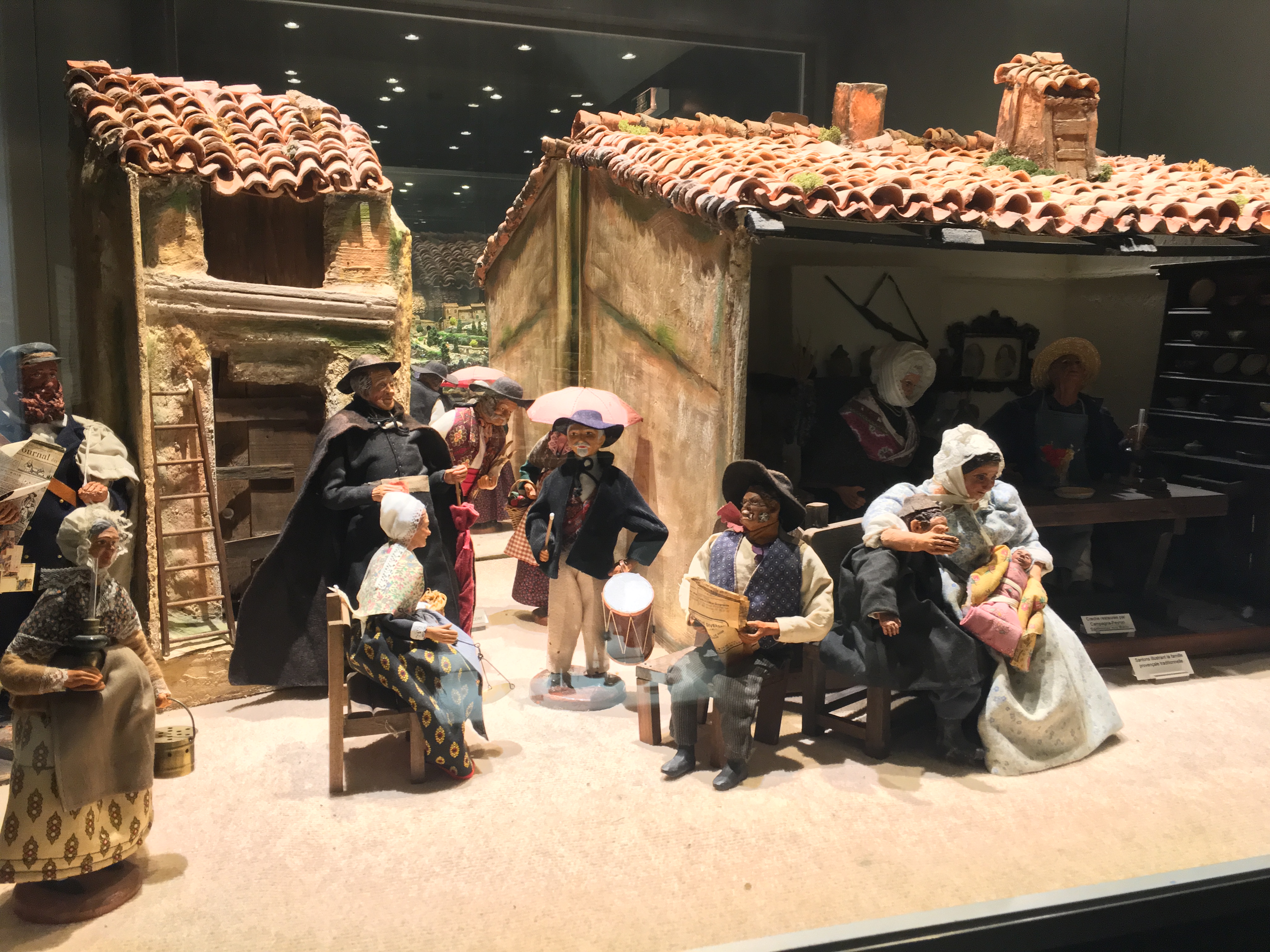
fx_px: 1064
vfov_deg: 48.2
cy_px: 476
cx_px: 635
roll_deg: -0.2
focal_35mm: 29
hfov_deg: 61.7
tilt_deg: -7.3
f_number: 2.2
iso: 160
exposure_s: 1/33
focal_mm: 4.15
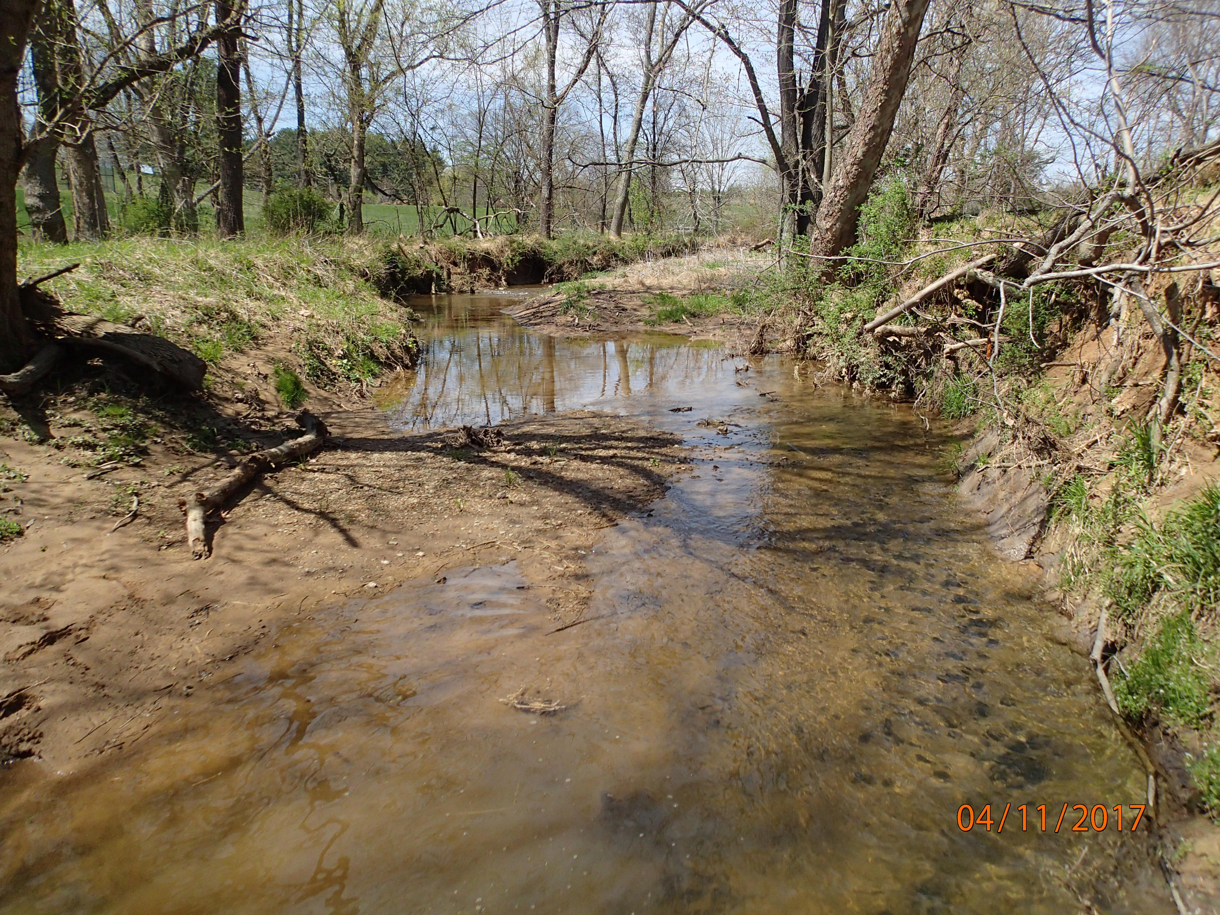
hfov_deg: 69.4
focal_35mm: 25
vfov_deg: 54.9
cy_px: 458
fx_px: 881
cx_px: 610
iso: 200
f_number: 2.8
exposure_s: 1/2000
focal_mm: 4.5
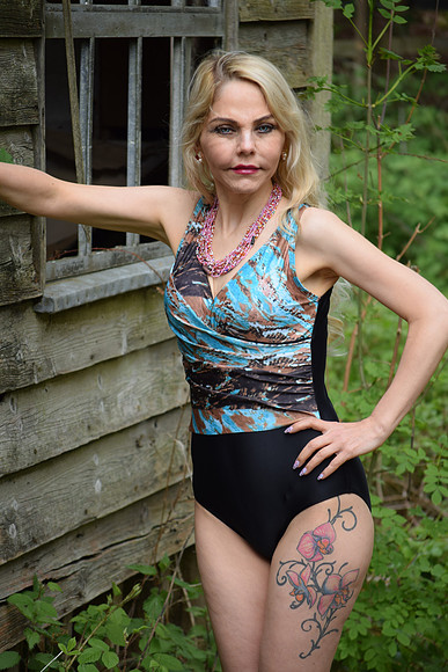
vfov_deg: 11.2
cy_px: 336
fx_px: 3414
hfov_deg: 7.5
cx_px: 224
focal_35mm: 183
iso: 100
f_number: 5.6
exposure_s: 1/160
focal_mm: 122
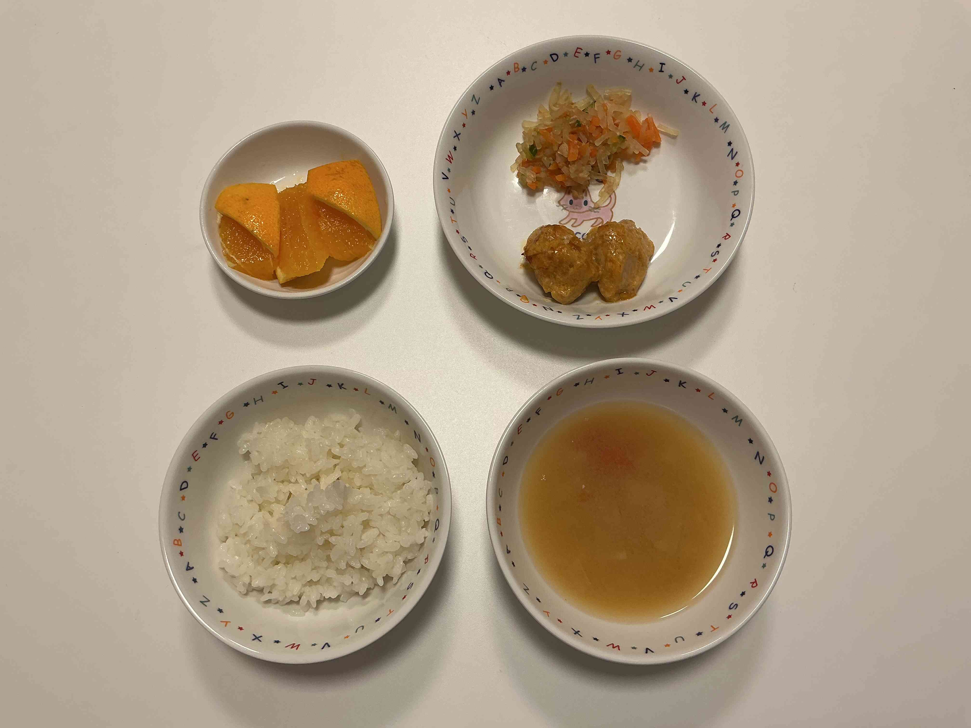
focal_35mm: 29
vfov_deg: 48.2
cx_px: 486
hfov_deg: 61.7
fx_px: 813
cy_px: 364
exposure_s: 1/146
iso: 20
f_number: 1.8
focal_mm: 3
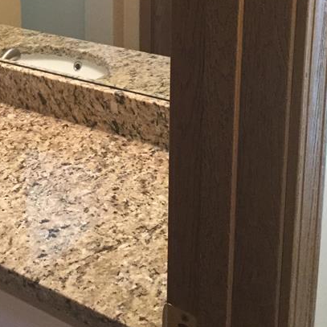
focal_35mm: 69
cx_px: 39
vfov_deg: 24.2
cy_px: 27
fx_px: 737
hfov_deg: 24.4
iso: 160
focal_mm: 3.3
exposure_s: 1/30
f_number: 2.4
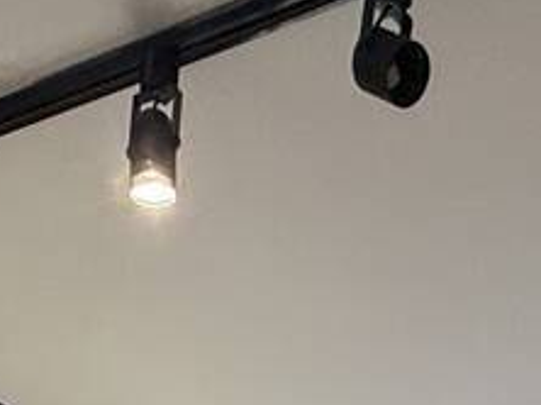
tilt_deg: -7.3
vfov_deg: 10.5
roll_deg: -4.4
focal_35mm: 91
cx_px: 273
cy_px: 1261
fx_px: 1421
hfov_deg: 21.6
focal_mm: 2.22
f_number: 2.2
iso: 250
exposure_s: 1/120
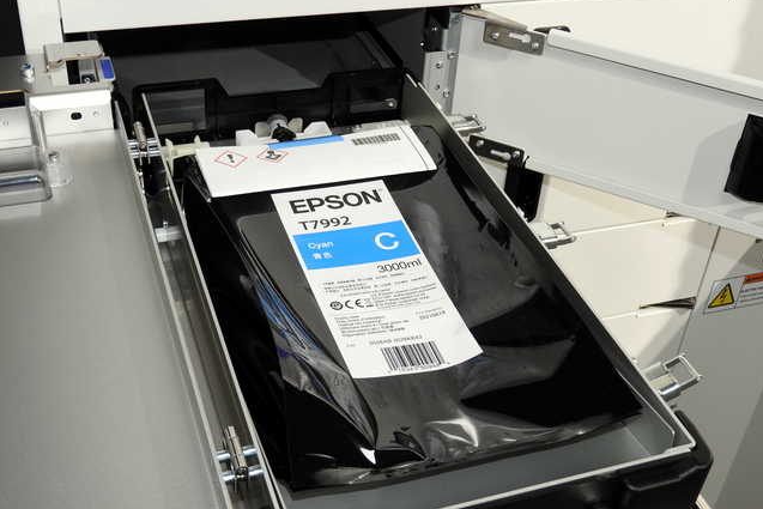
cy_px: 280
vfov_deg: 28.6
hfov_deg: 41.9
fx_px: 996
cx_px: 382
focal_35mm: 47
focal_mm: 8.1
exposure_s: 1/30
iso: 200
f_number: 4
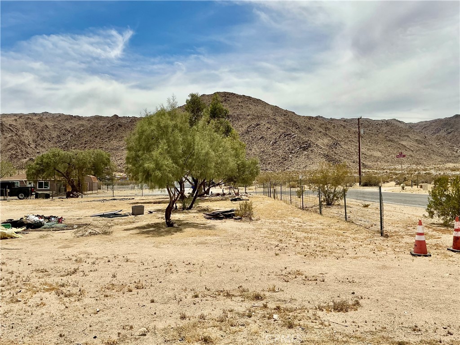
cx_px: 230
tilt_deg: +1.7
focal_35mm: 29
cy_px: 172
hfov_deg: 61.7
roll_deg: +1.3
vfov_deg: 48.2
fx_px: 385
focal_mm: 3
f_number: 1.8
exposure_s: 1/4785
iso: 25
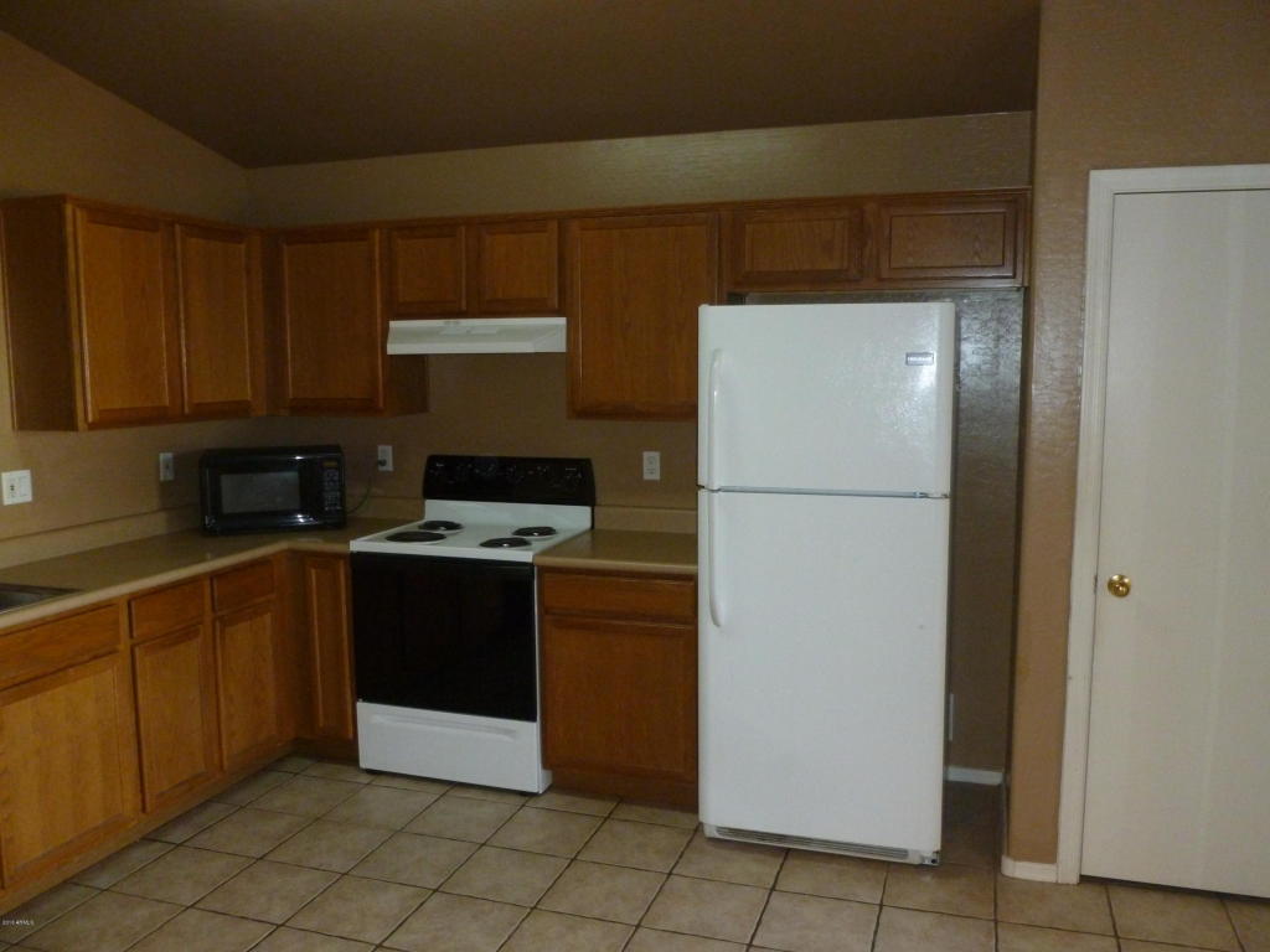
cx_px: 635
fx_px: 1027
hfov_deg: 63.4
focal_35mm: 28
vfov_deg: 49.7
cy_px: 476
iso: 400
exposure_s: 1/60
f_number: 3.3
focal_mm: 5
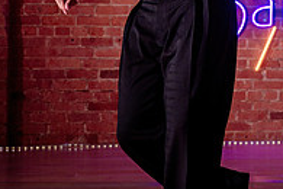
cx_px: 359
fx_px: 1045
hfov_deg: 14.8
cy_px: 25
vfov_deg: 10.3
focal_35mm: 133
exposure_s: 1/320
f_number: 2.8
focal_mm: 40
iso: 1250
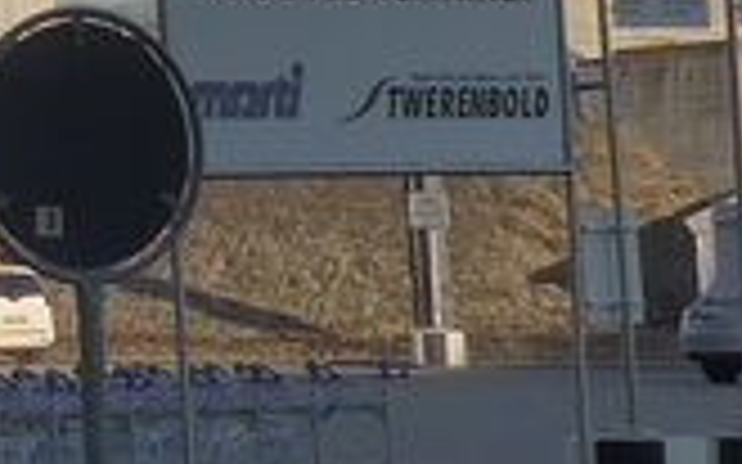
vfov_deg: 5.8
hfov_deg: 8.2
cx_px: -1381
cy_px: -270
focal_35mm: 224
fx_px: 4528
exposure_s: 1/640
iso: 160
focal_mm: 6
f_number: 4.5
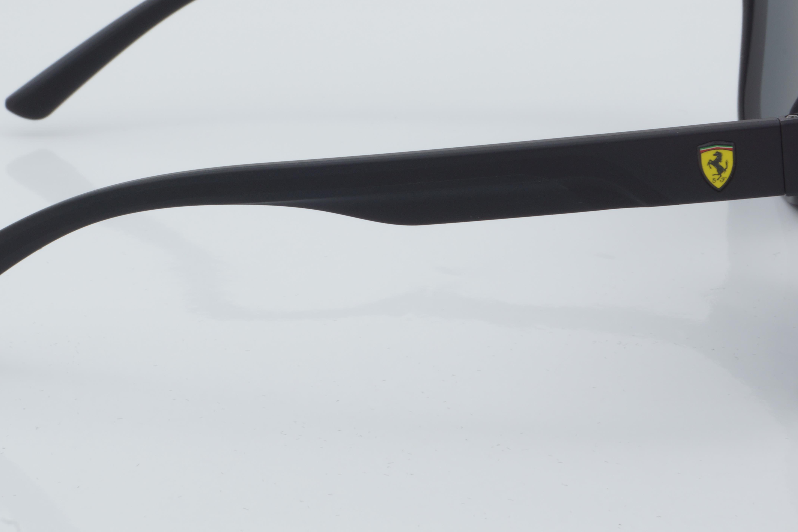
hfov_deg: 19.3
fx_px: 2349
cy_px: 161
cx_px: 367
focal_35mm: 106
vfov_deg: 12.9
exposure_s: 1/4
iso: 100
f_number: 32
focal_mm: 50
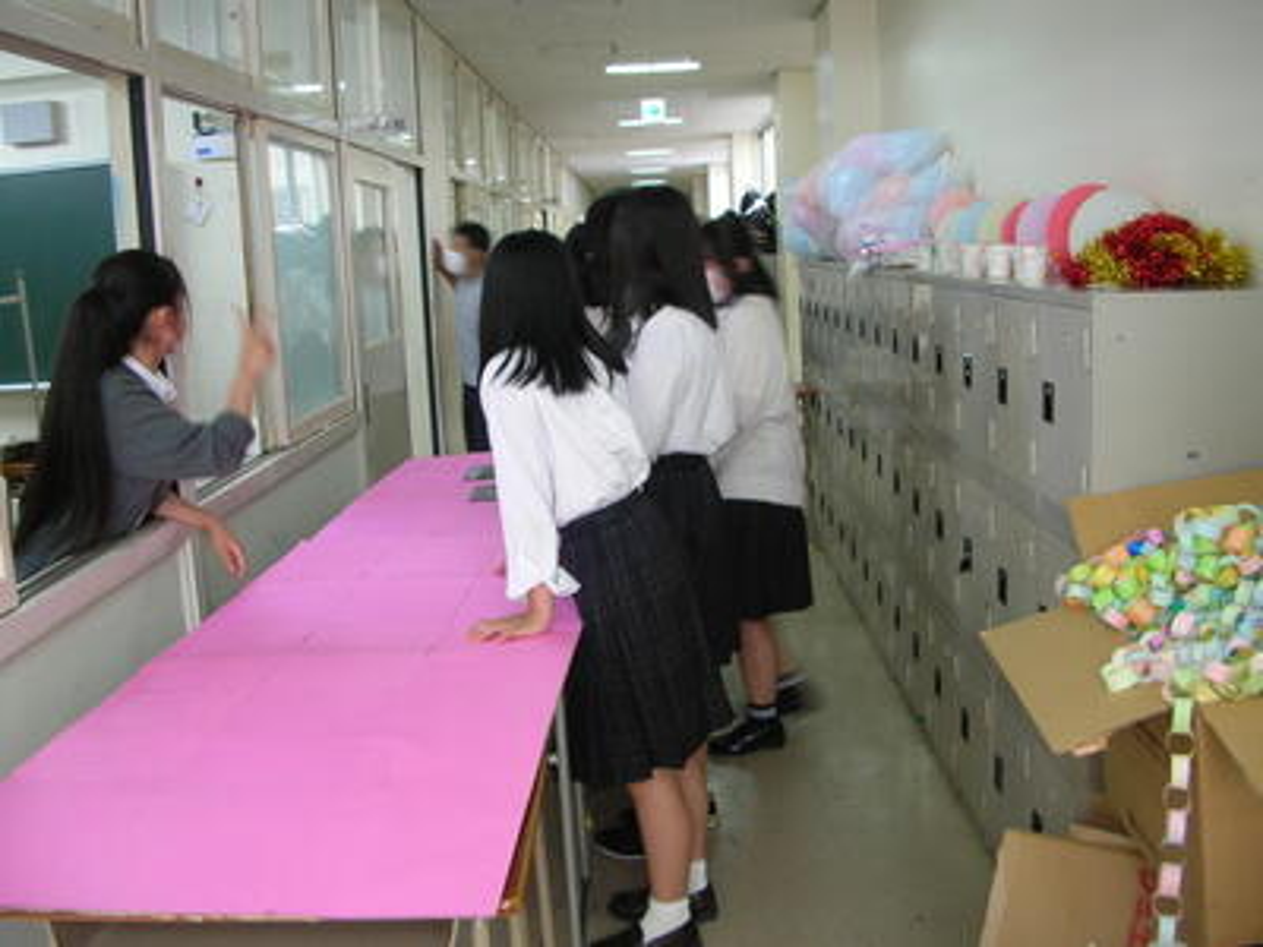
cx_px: 632
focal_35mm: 35
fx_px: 1277
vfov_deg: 40.7
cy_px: 474
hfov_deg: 52.6
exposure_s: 1/10.8
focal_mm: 5.8
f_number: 2.8
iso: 50
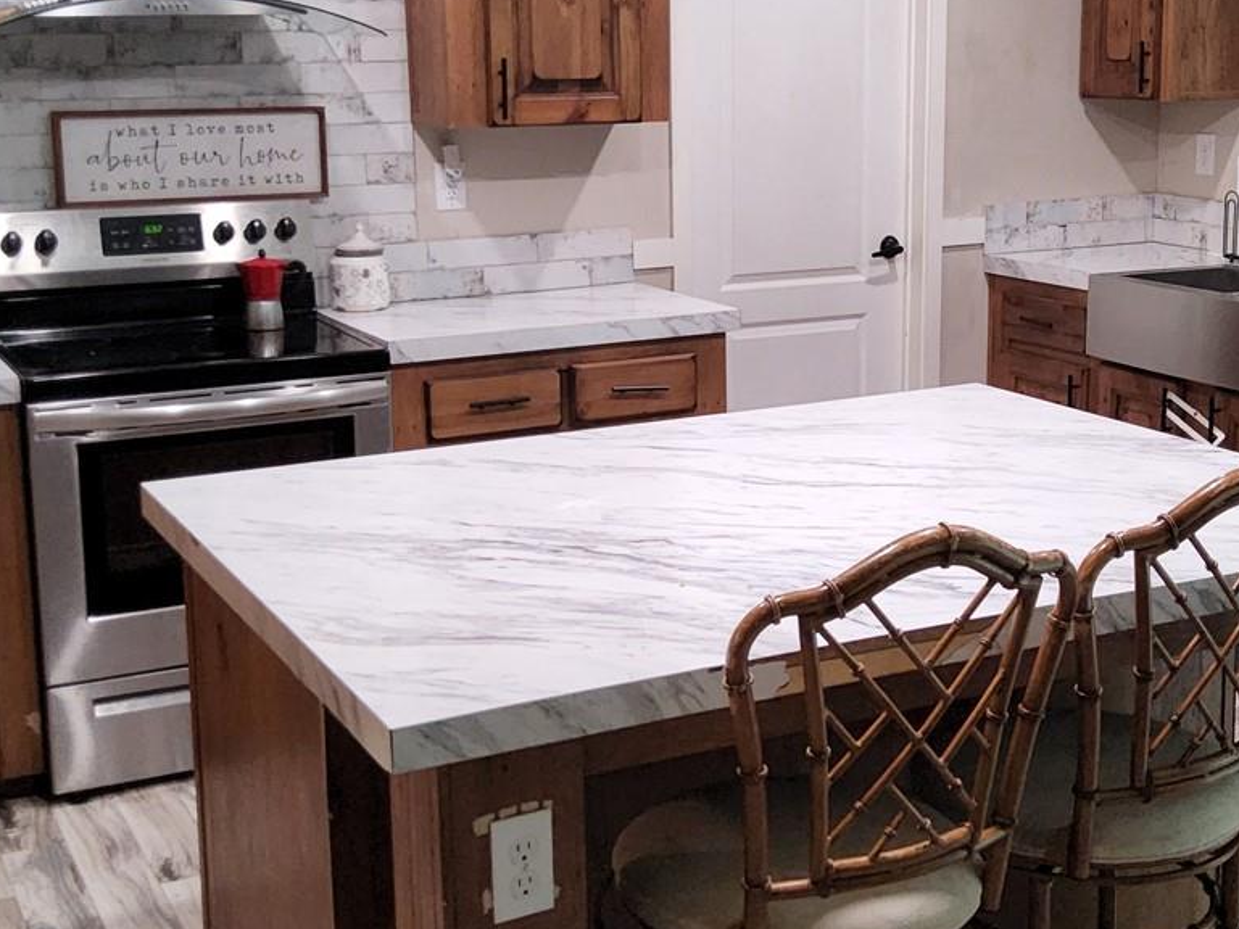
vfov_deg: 28.0
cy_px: 388
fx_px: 1862
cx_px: 756
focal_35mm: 52
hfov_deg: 36.6
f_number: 2
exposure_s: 1/120
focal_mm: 3.08
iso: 640
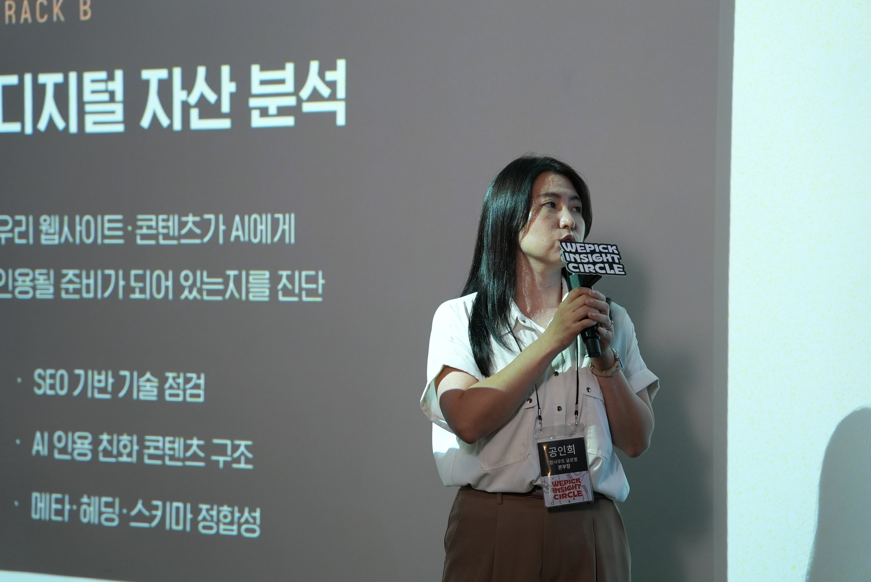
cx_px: 436
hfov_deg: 28.8
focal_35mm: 70
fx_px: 1694
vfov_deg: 19.5
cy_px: 291
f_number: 2.8
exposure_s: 1/125
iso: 2500
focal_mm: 70
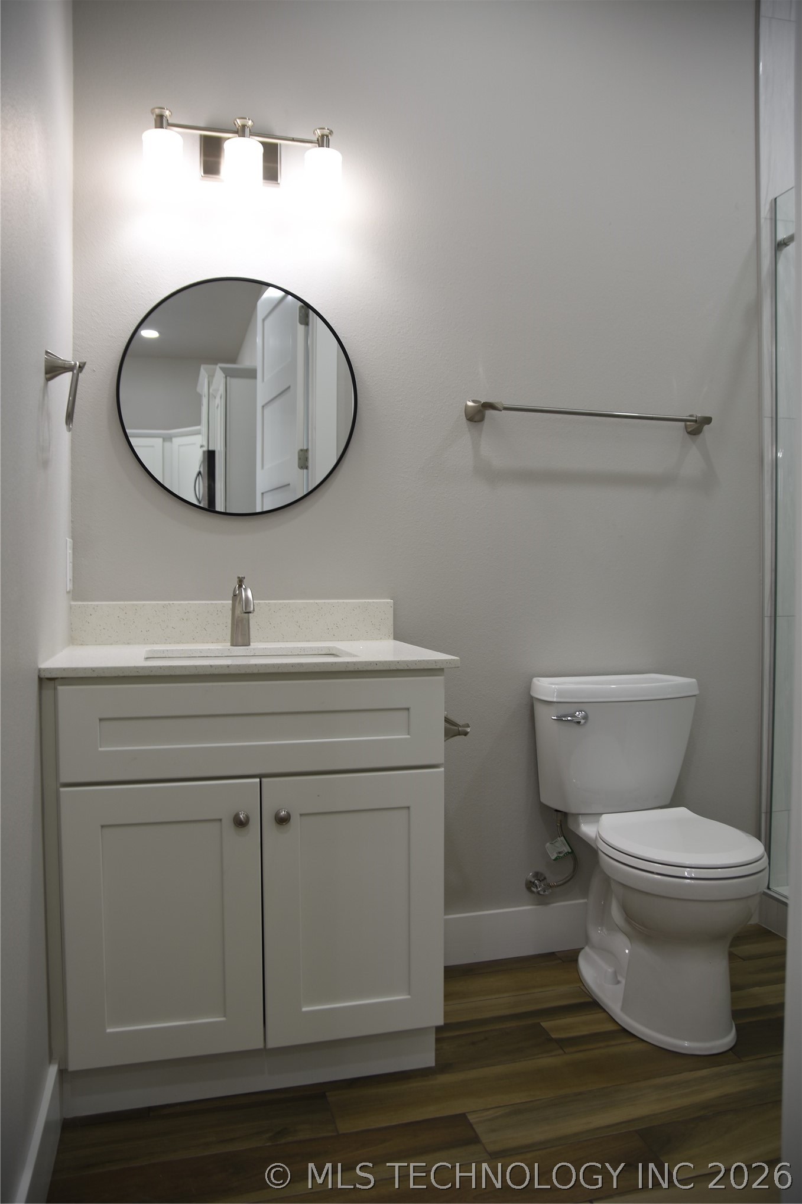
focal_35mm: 26
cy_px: 602
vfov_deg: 70.4
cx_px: 401
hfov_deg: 50.4
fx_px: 852
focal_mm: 17
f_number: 3.2
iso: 100
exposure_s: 1/30
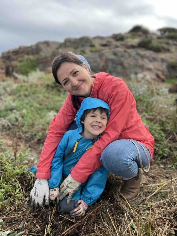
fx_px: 177
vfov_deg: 67.3
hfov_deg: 53.1
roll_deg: +0.4
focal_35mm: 26
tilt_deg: -15.8
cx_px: 88
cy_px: 118
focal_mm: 5.1
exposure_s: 1/891
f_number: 1.6
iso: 50
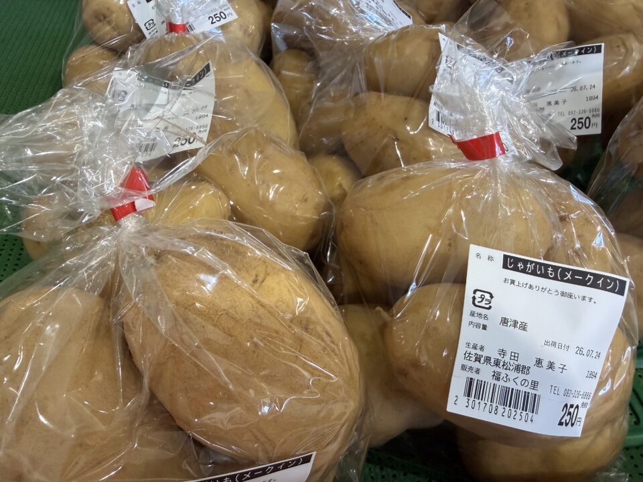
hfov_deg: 71.6
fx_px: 446
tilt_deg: -49.5
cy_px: 241
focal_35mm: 24
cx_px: 322
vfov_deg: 56.8
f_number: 2.2
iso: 200
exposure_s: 1/60
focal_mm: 2.22
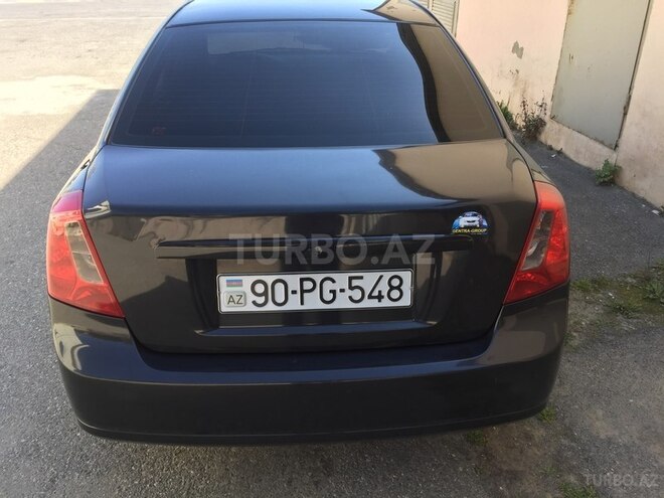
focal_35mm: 29
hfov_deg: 61.7
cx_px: 332
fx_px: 556
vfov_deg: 48.2
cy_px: 249
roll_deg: +0.7
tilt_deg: -27.1
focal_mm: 4.15
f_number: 2.2
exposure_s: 1/388
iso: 32
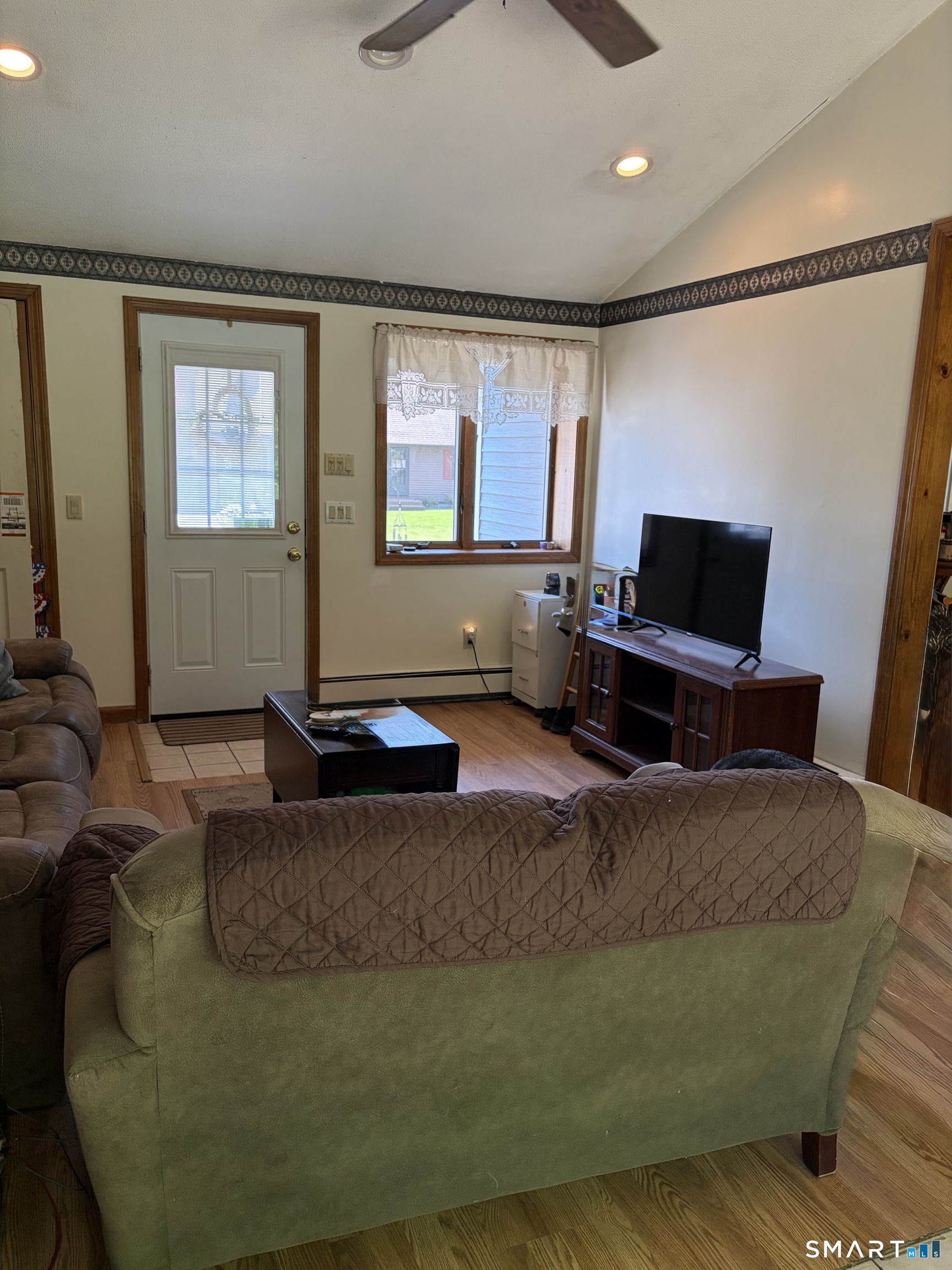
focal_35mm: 26
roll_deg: -2.0
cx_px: 476
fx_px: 953
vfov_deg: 67.3
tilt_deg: -11.5
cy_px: 635
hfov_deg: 53.1
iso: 125
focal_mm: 5.96
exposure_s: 1/60
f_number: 1.6
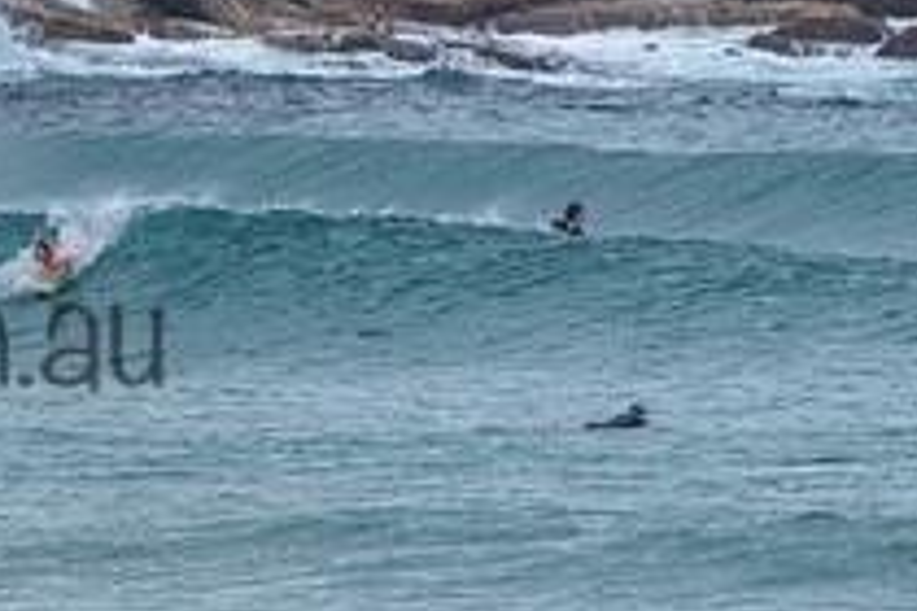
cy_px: 263
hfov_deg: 1.2
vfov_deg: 0.8
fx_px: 43172
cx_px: -331
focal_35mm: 1695
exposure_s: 1/2000
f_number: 5.6
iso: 320
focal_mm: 500
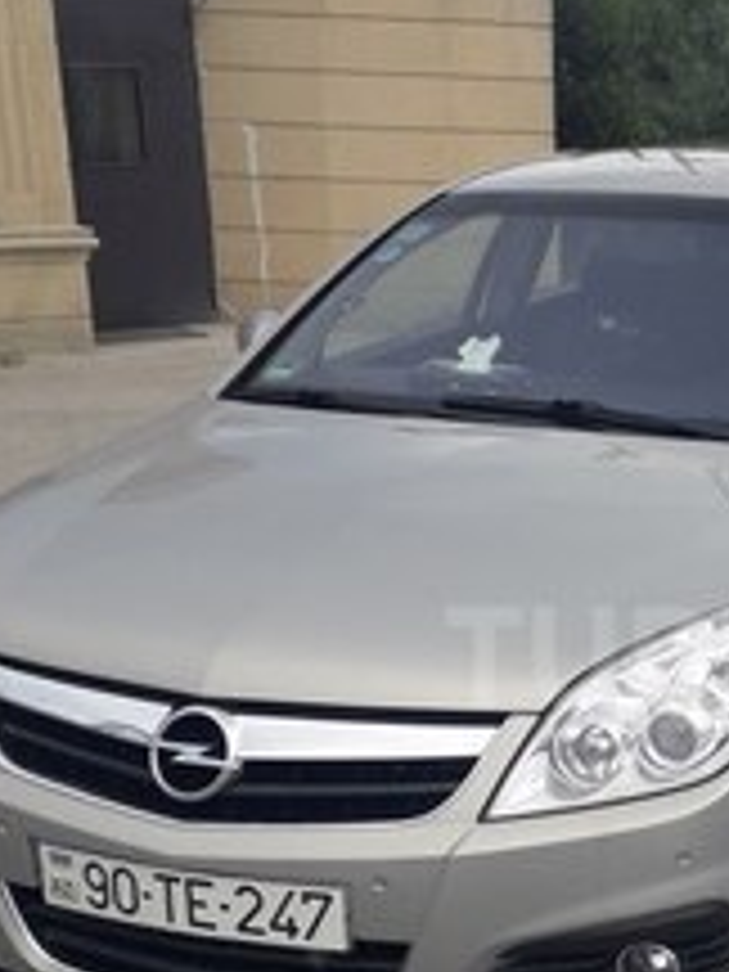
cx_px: 792
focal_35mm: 62
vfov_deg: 30.9
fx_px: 1741
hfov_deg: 22.4
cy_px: 657
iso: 40
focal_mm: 3.6
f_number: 1.9
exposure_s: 1/1185
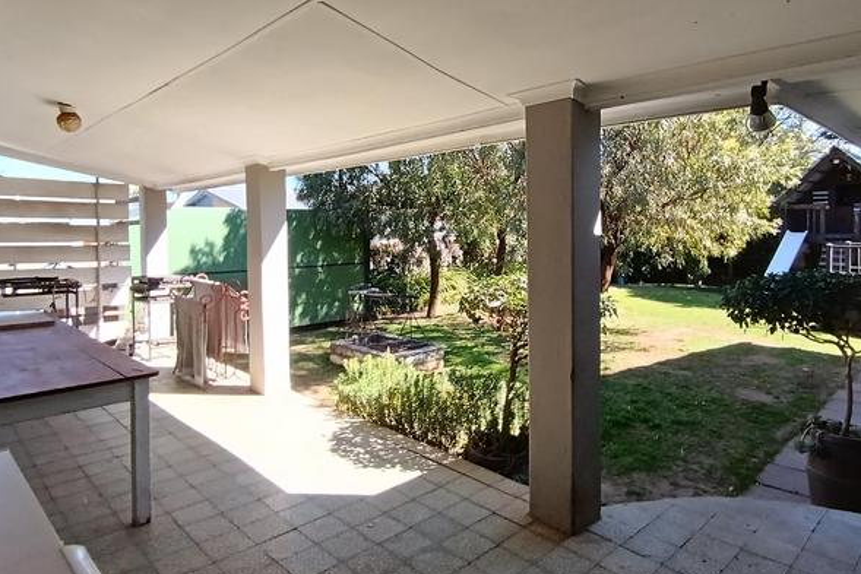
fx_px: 574
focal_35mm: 24
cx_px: 440
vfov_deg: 53.0
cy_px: 248
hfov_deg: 73.7
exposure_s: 1/100
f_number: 2.2
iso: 103
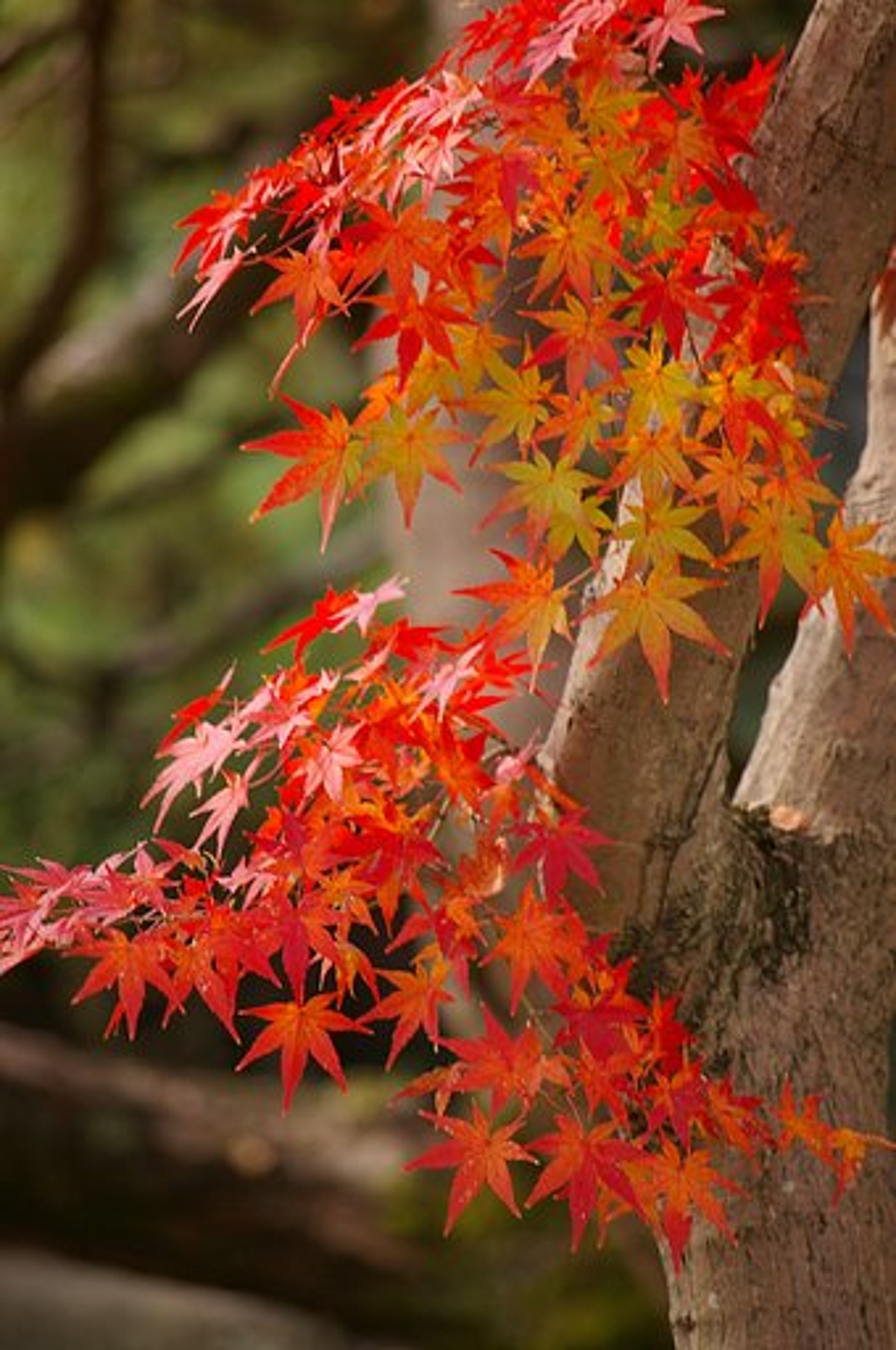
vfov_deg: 7.6
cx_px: 448
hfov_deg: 5.1
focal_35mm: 270
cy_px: 675
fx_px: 10107
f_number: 5.6
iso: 200
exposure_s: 1/50
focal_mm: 180
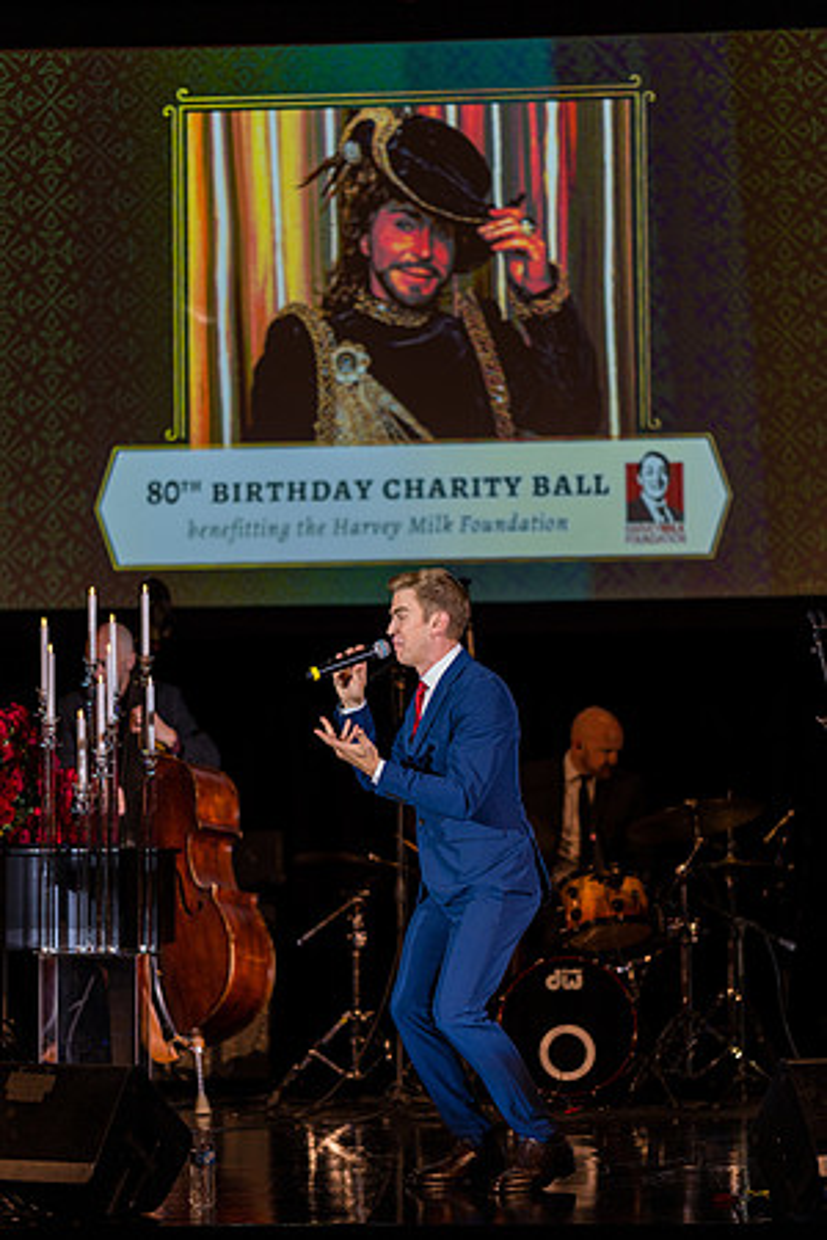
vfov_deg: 23.9
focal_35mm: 85
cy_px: 620
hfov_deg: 16.1
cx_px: 414
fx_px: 2929
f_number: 1.4
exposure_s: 1/1000
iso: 400
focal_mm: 85
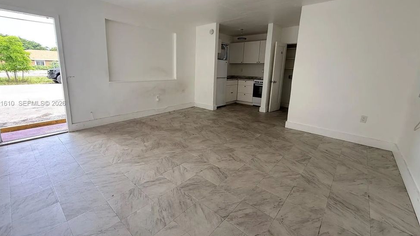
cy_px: 104
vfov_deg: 66.8
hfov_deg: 99.3
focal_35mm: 16
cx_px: 200
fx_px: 178
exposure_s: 1/99
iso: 64
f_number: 2.2
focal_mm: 2.22
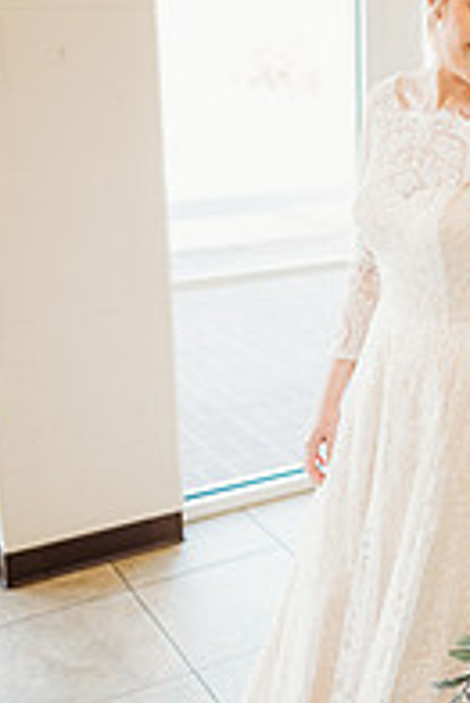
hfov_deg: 23.9
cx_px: 431
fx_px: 1075
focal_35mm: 55
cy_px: 276
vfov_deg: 36.1
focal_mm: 24
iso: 320
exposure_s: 1/160
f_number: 1.8
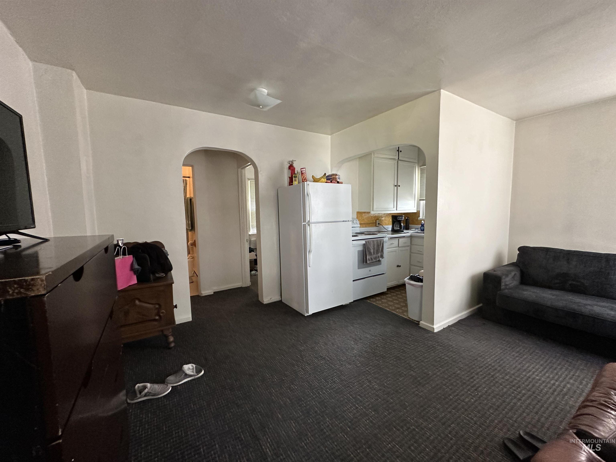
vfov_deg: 85.7
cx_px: 308
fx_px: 249
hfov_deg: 102.1
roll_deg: +0.9
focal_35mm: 14
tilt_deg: -4.7
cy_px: 231
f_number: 2.2
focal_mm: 2.22
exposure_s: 1/60
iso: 320
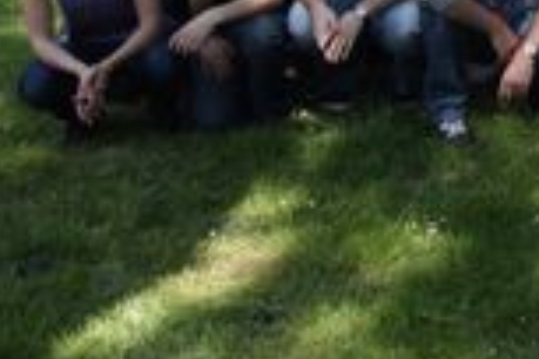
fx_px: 1497
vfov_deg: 12.8
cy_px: -211
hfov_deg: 17.7
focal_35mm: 100
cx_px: 874
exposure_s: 1/125
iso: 100
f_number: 6.3
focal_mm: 20
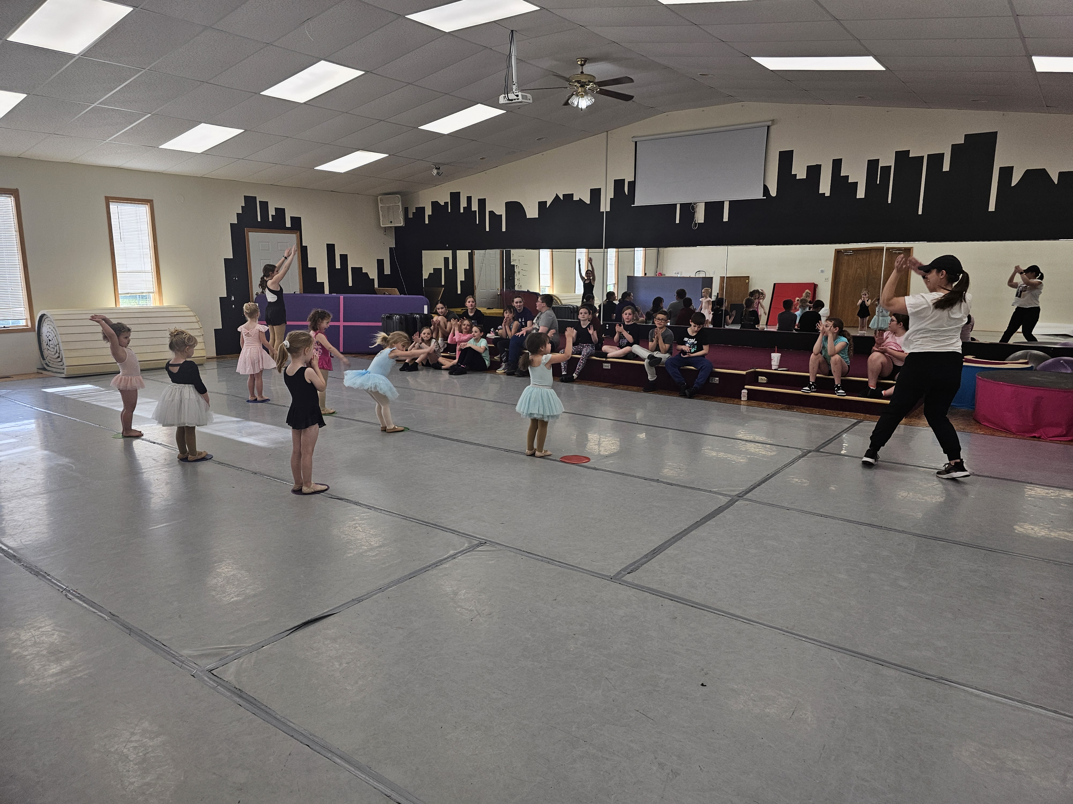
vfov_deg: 58.9
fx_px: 713
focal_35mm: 23
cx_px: 536
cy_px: 402
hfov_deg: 73.9
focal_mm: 6.3
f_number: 1.7
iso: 80
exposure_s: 1/207
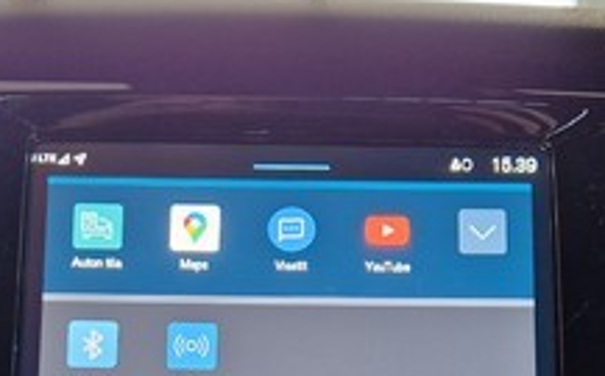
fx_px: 1186
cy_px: 585
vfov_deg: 16.3
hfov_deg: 28.6
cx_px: 365
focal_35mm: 72
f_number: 1.8
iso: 320
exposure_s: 1/100
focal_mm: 5.4
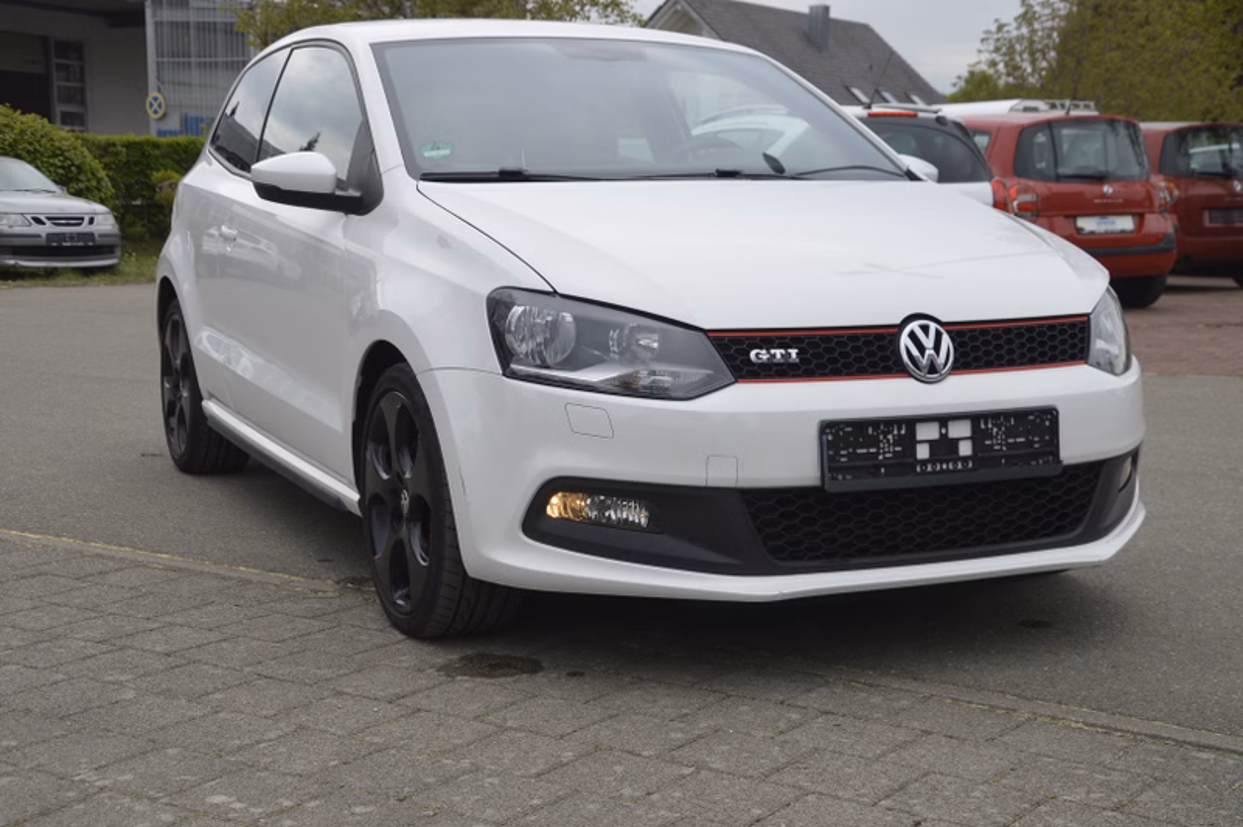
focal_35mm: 52
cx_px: 622
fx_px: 1811
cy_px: 414
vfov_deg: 25.7
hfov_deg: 37.9
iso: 100
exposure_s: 1/200
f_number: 7.1
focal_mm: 35
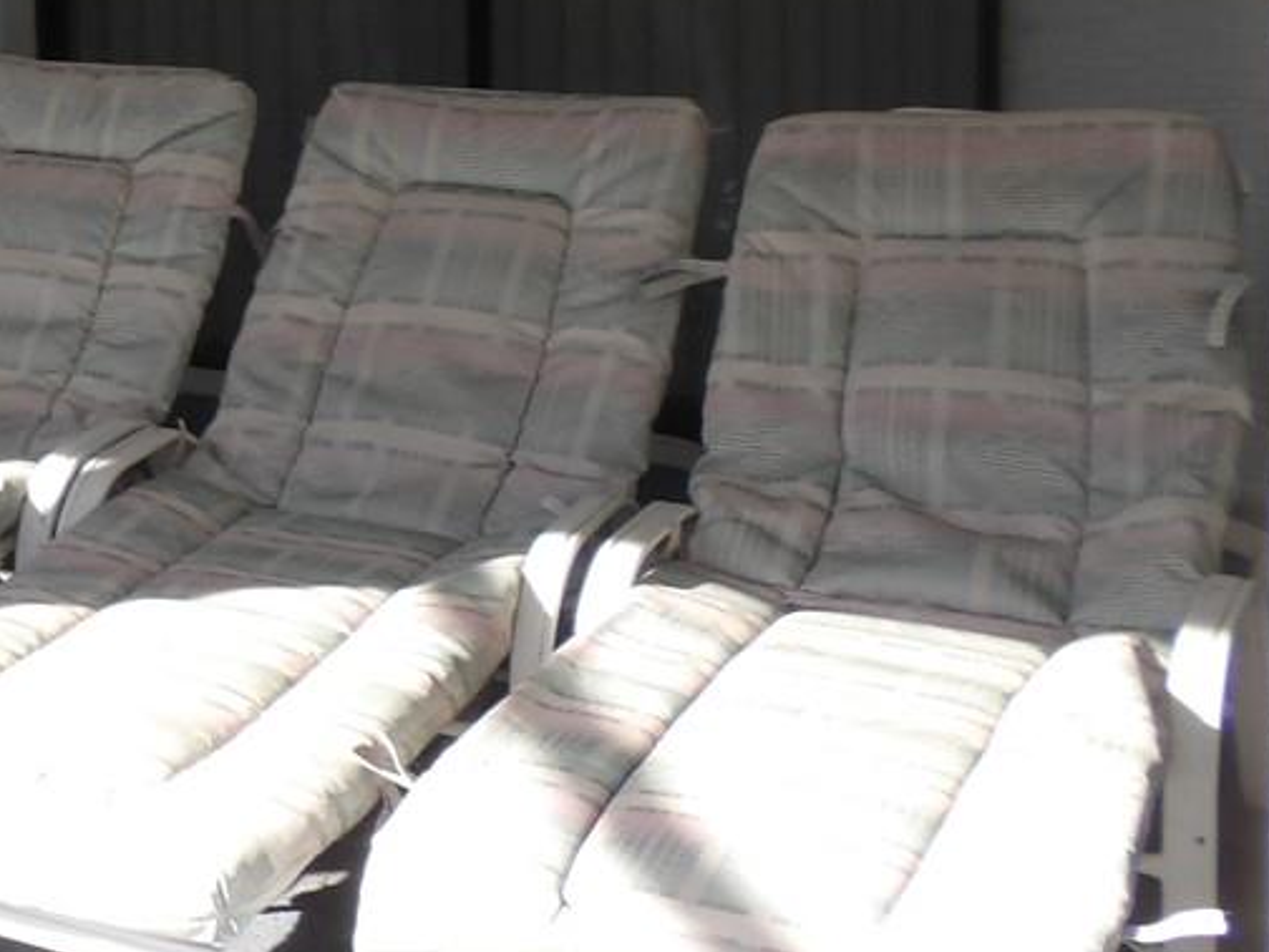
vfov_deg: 19.4
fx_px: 2676
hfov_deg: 22.0
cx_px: -650
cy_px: -53
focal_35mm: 73
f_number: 4.1
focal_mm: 4.2
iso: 100
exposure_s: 1/116
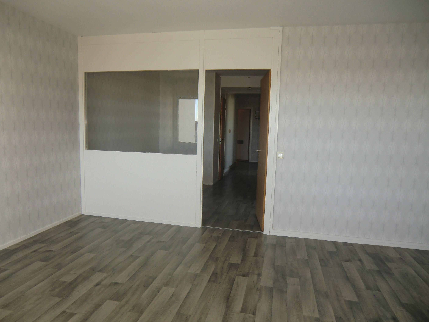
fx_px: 297
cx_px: 214
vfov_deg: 56.8
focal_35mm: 24
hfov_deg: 71.6
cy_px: 161
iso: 100
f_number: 3.2
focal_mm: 4.3
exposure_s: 1/60
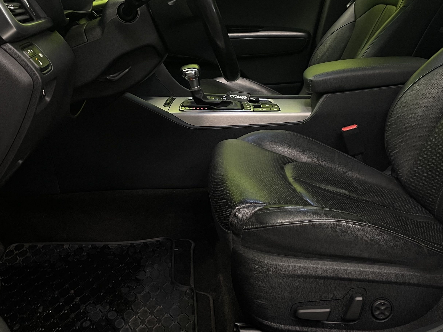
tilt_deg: -16.4
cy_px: 133
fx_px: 550
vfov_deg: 33.5
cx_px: 239
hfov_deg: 43.8
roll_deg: +0.1
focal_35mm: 43
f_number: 1.6
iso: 125
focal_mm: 4.2
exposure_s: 1/50
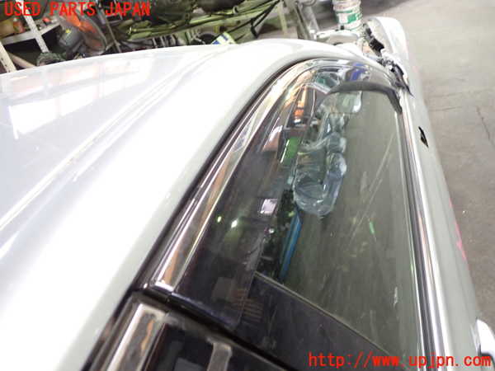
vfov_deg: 46.8
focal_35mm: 30
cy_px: 186
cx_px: 248
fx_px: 429
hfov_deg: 60.0
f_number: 2.3
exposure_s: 1/30
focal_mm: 5.4
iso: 500
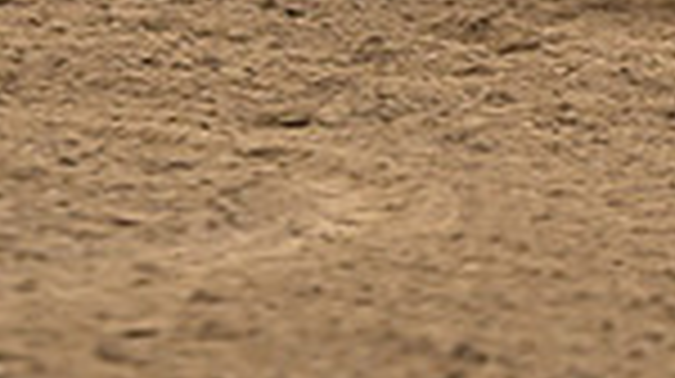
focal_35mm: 812
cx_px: 508
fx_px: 14518
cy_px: -430
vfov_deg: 1.5
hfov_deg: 2.7
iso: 3200
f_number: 3.2
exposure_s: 1/250
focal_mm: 200
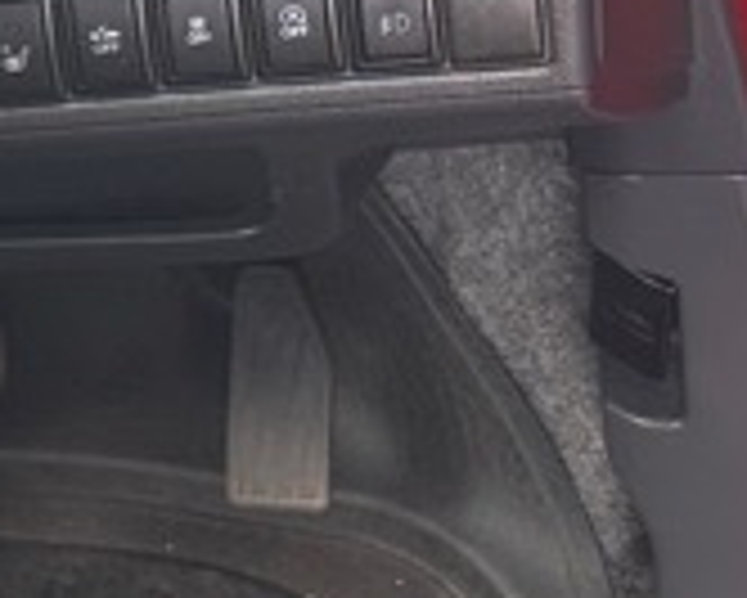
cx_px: -1098
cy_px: 189
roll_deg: +25.8
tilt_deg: -34.2
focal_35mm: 141
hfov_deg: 11.2
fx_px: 3119
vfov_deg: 10.9
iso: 64
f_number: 1.78
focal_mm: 6.86
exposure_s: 1/138
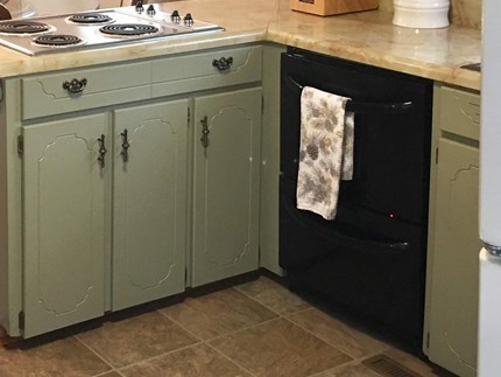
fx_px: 999
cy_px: -15
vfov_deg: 20.5
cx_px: 104
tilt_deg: -5.8
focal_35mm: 69
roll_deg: -1.2
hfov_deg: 27.6
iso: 50
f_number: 2.2
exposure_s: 1/15
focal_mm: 4.15
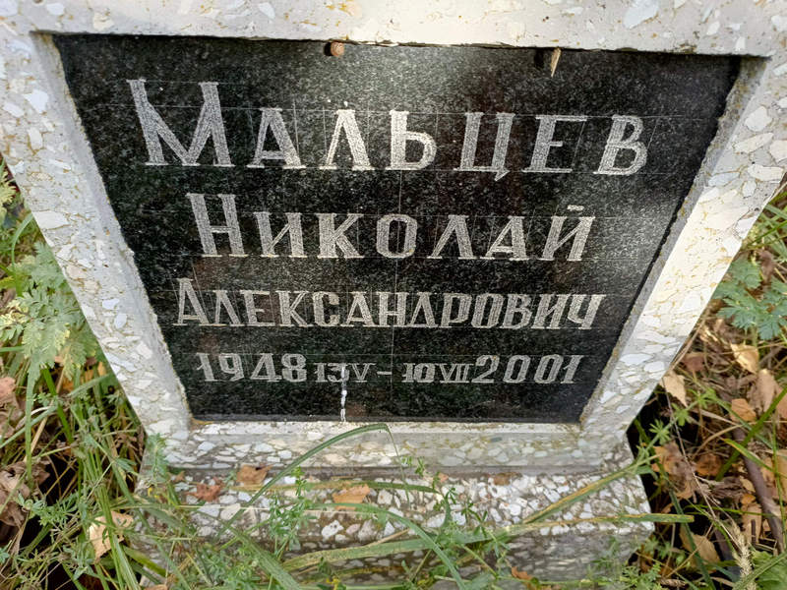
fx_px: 568
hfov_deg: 69.4
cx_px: 394
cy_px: 295
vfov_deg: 54.9
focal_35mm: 25
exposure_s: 1/100
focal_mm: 4.76
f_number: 1.69
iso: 124
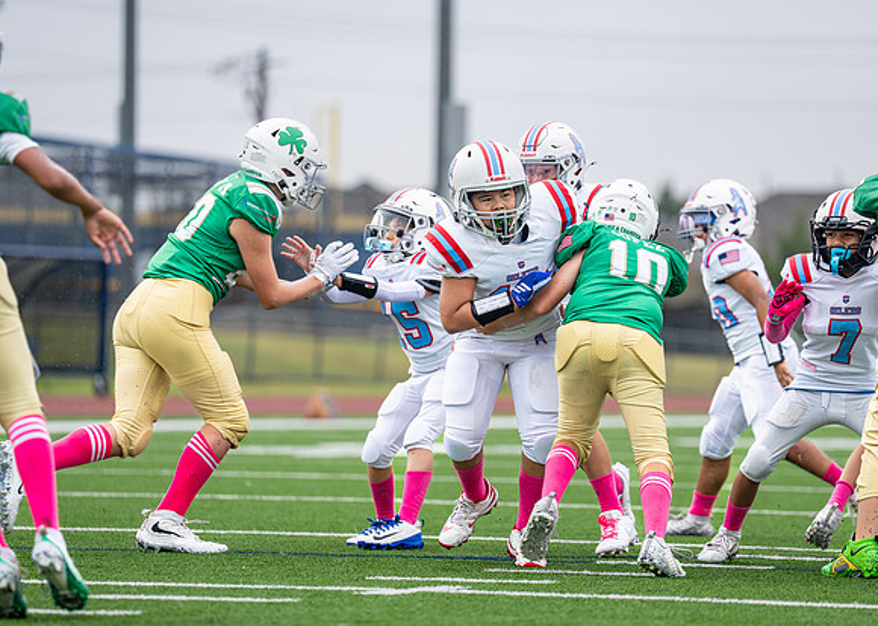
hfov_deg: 8.8
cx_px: 538
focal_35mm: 229
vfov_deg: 6.3
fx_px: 5699
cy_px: 298
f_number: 2.8
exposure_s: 1/1000
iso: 400
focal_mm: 178
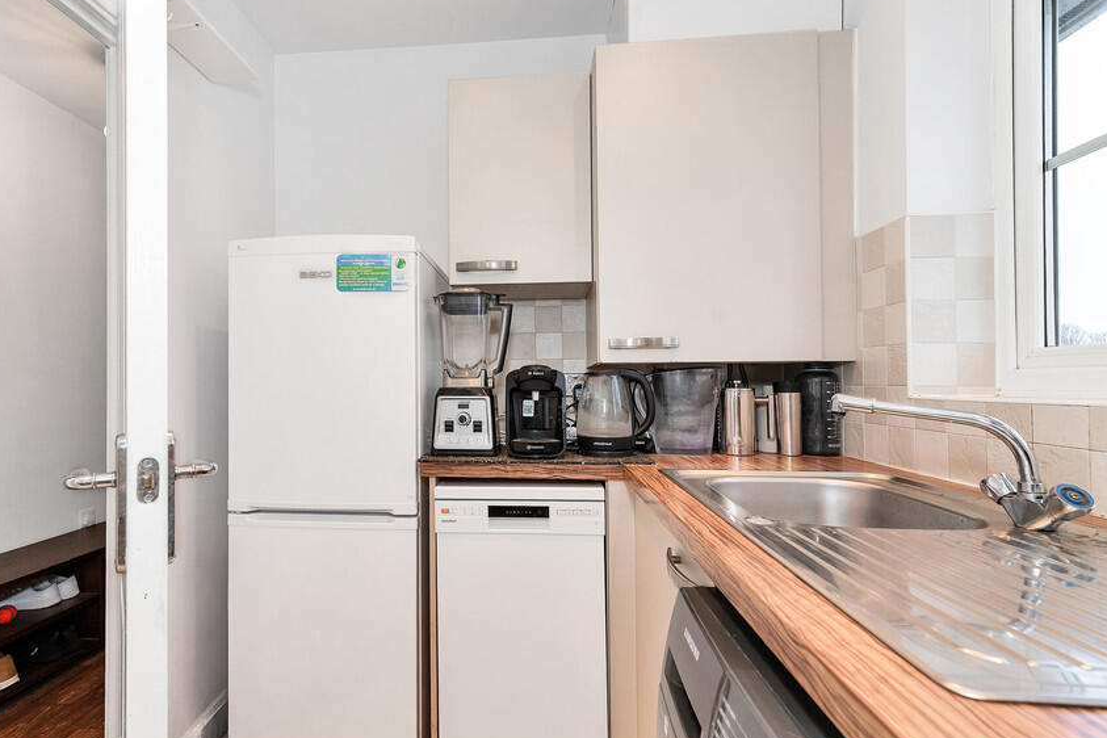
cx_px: 490
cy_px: 385
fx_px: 523
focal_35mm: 17
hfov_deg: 92.9
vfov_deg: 70.4
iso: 800
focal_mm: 14
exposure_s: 1/100
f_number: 6.3
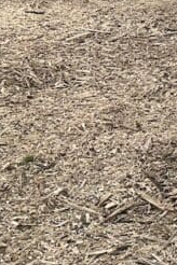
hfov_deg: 10.1
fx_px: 767
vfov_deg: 17.5
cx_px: 514
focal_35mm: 104
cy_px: -144
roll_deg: -1.6
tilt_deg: +0.3
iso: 80
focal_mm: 6.86
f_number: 1.78
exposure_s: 1/816
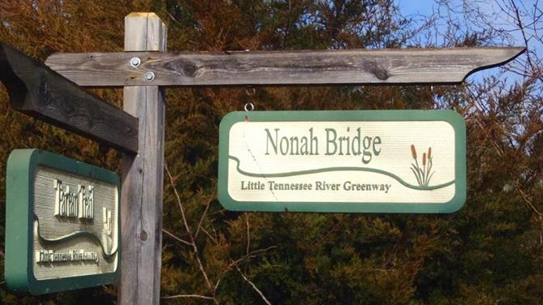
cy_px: 174
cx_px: 269
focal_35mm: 62
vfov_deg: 19.4
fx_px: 893
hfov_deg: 33.8
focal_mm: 10
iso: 400
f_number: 14
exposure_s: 1/320
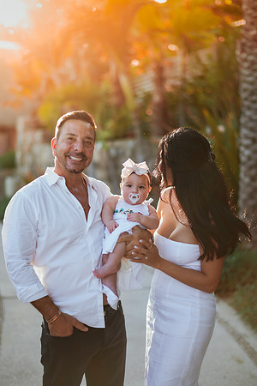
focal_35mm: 58
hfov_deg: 23.4
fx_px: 621
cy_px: 193
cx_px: 128
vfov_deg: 34.5
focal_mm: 58
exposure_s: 1/400
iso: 50
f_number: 1.4
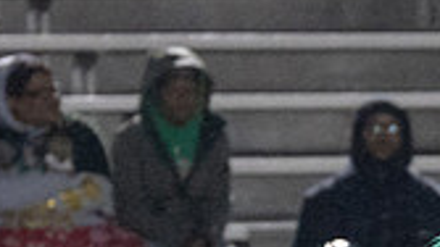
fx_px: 18495
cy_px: 424
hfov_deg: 1.4
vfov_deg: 0.8
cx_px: 614
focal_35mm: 1585
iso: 3200
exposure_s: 1/1250
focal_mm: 200
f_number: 2.8
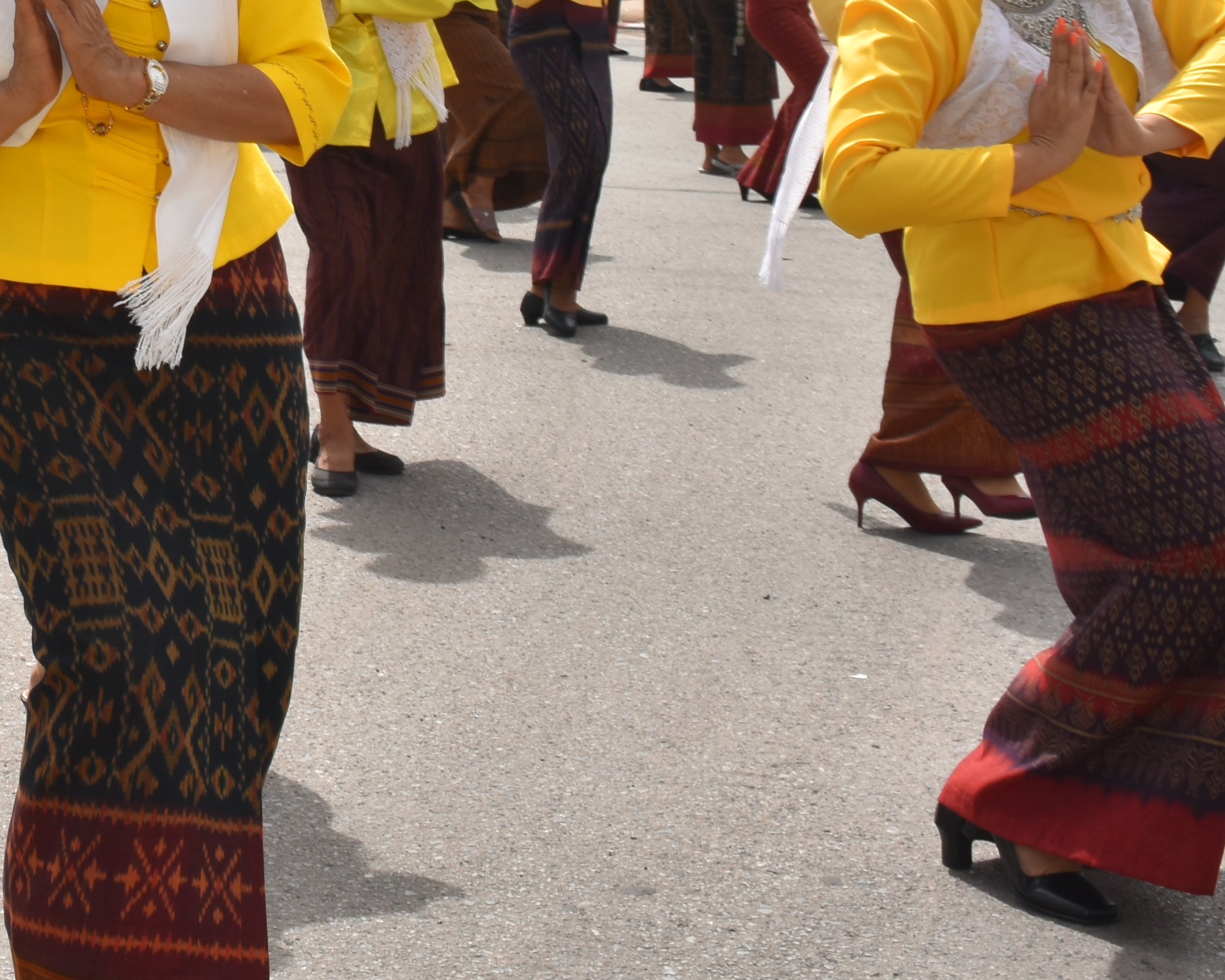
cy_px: -73
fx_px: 3226
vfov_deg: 16.8
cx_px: 23
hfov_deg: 20.8
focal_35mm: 89
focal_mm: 22
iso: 100
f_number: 11
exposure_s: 1/200
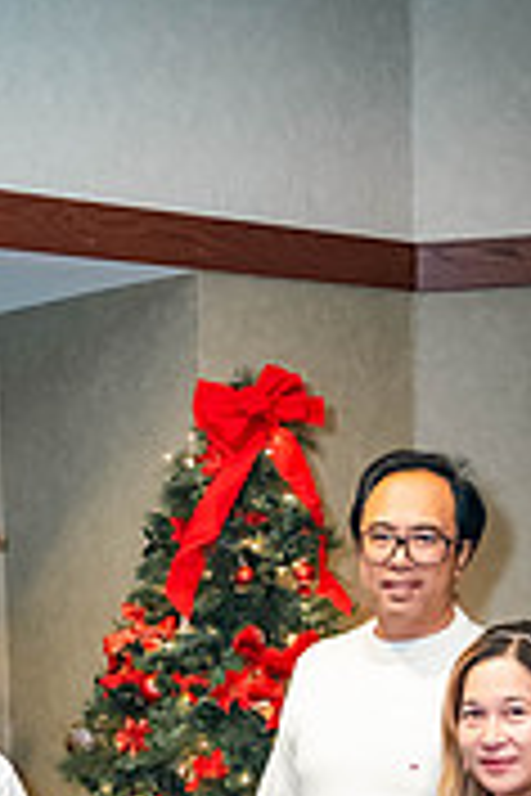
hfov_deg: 15.2
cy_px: 935
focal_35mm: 89
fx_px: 1969
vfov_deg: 21.4
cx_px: 94
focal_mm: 35
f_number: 2.8
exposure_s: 1/100
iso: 1600
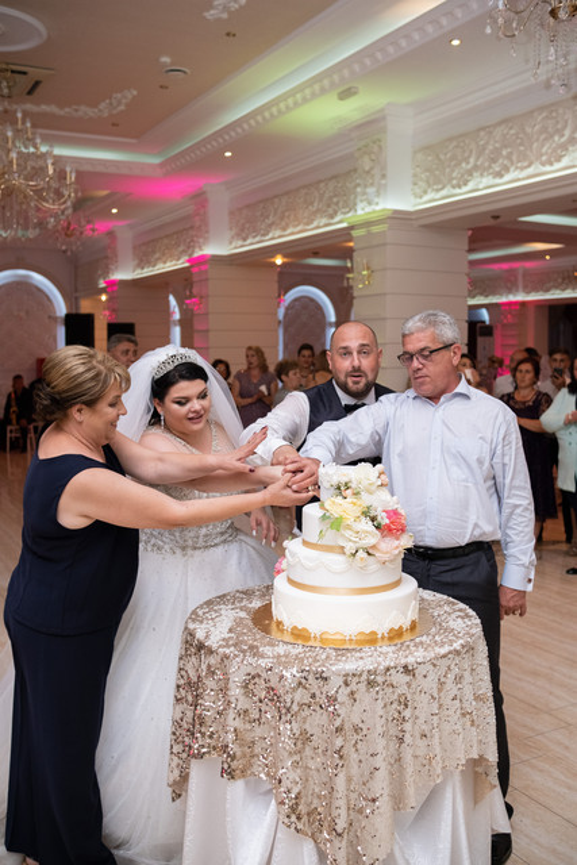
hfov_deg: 37.9
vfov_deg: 54.4
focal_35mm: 35
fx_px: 841
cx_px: 288
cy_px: 432
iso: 640
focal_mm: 23
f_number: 2.2
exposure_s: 1/125
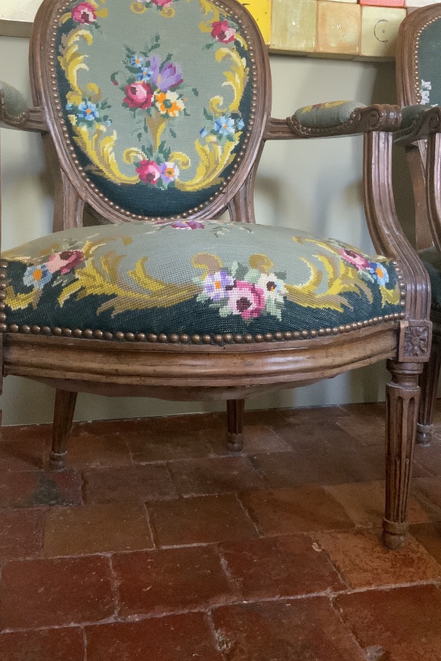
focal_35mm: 38
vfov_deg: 50.6
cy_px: 292
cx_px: 194
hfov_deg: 35.0
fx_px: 698
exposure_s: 1/38
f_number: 1.8
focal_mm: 3
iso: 320
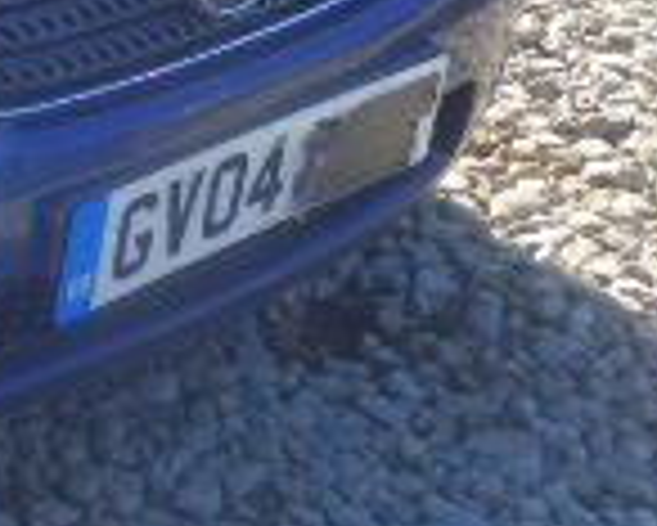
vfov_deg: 9.8
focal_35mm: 154
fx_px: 2996
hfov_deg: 11.2
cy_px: -229
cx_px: -716
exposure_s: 1/250
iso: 125
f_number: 4.5
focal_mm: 6.4
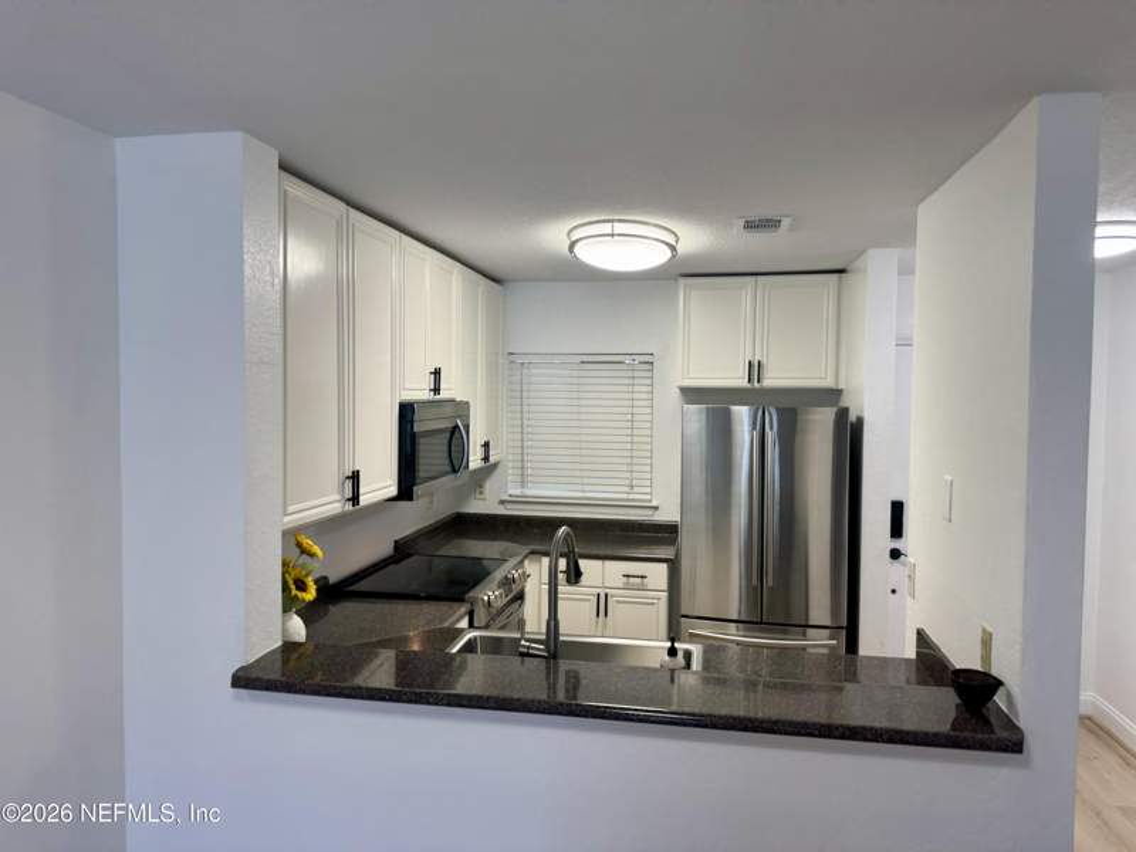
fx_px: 788
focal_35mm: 24
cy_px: 426
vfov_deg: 56.8
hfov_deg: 71.6
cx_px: 568
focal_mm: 6.76
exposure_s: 1/120
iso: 125
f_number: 1.78
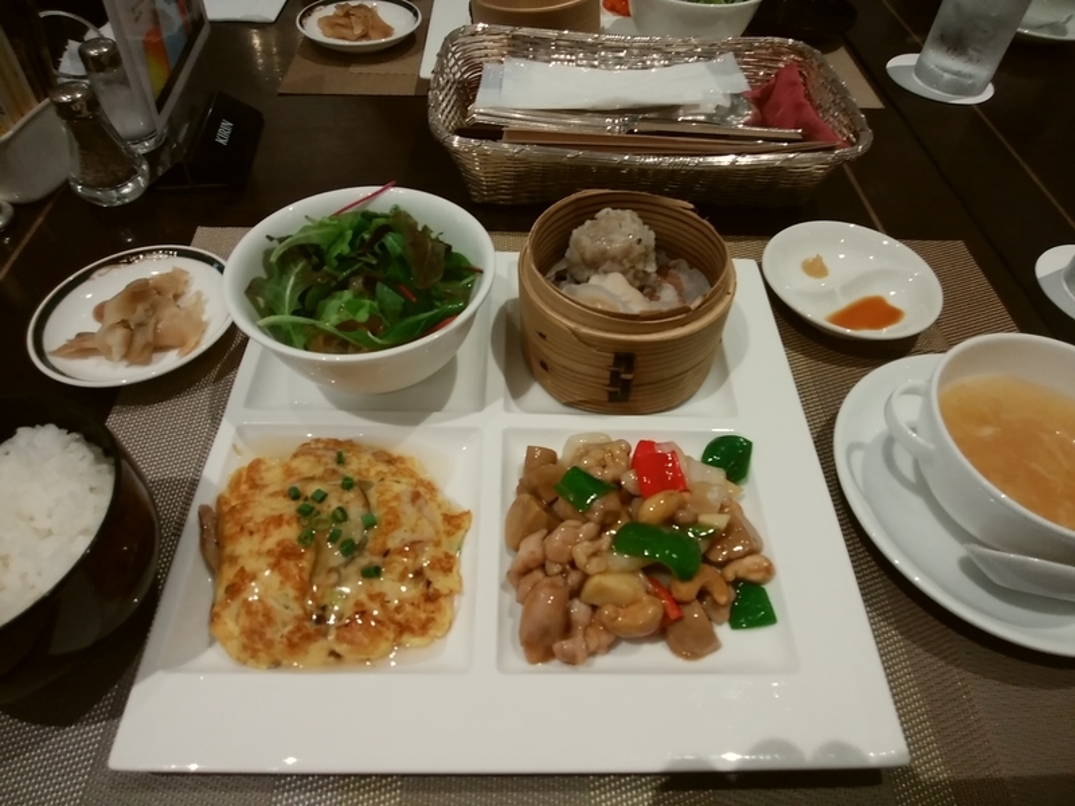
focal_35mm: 22
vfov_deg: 61.1
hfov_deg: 76.4
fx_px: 683
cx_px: 538
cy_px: 403
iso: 100
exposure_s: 1/24
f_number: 2
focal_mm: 3
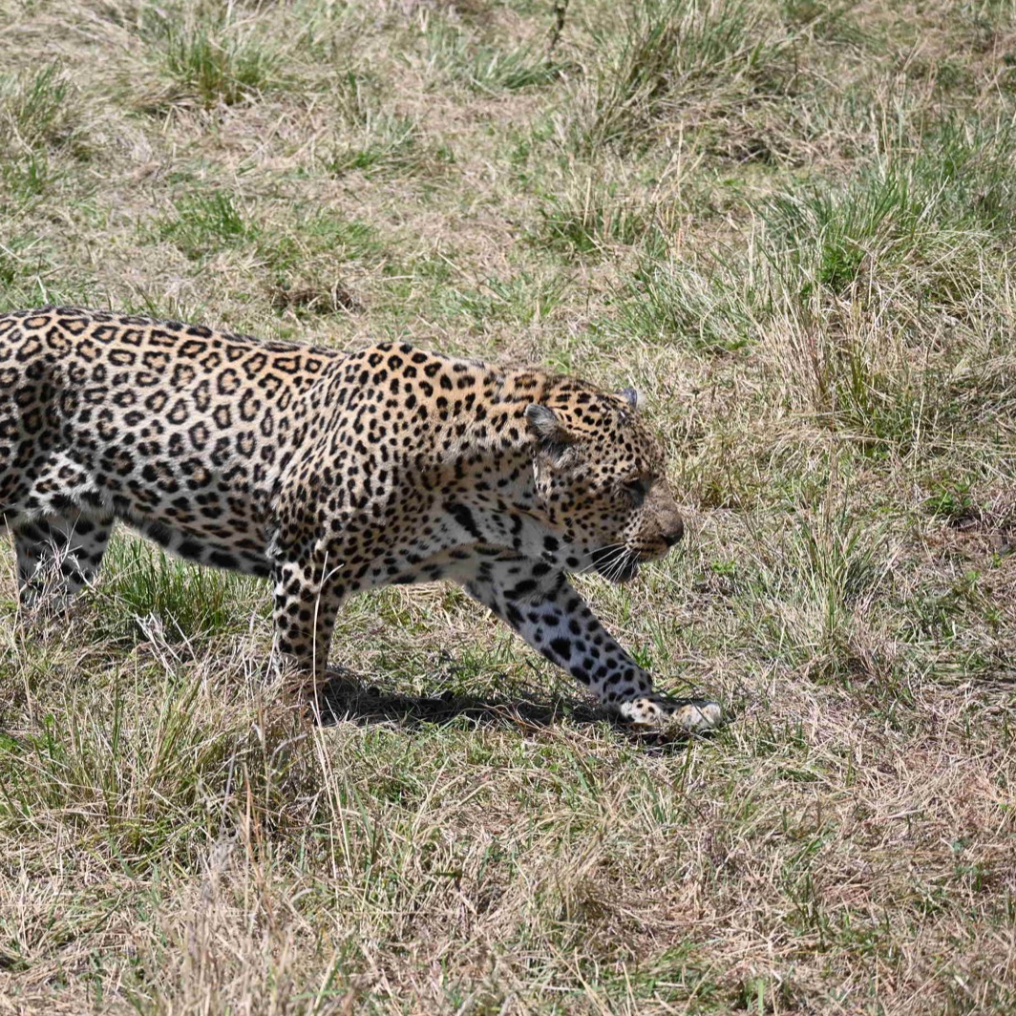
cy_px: 508
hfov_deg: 9.5
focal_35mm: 184
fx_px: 6110
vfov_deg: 9.5
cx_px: 255
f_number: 6.3
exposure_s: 1/640
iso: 100
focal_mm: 96
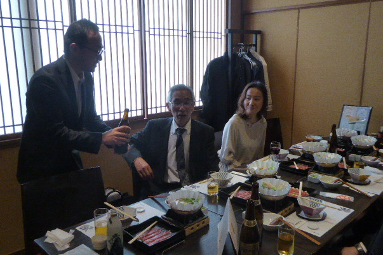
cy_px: 131
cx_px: 188
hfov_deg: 58.7
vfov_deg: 41.1
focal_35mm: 32
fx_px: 340
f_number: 3.5
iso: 800
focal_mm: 5
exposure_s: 1/80
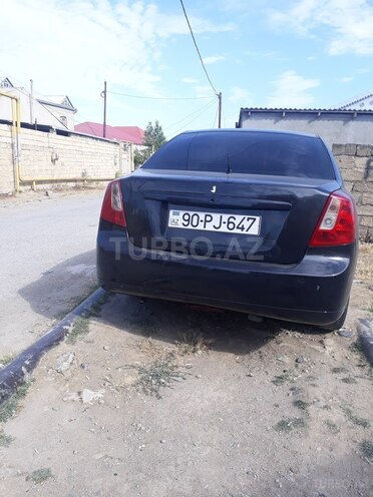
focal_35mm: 27
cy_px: 248
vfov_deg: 65.3
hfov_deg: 51.4
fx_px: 388
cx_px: 186
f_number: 1.9
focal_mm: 3.6
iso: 40
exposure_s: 1/749
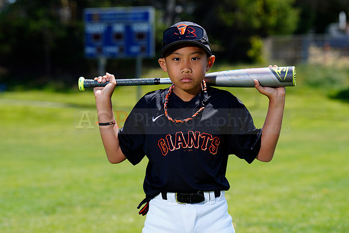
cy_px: 116
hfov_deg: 14.2
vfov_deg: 9.5
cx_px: 174
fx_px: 1406
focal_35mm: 145
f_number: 6.3
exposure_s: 1/250
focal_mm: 145
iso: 100
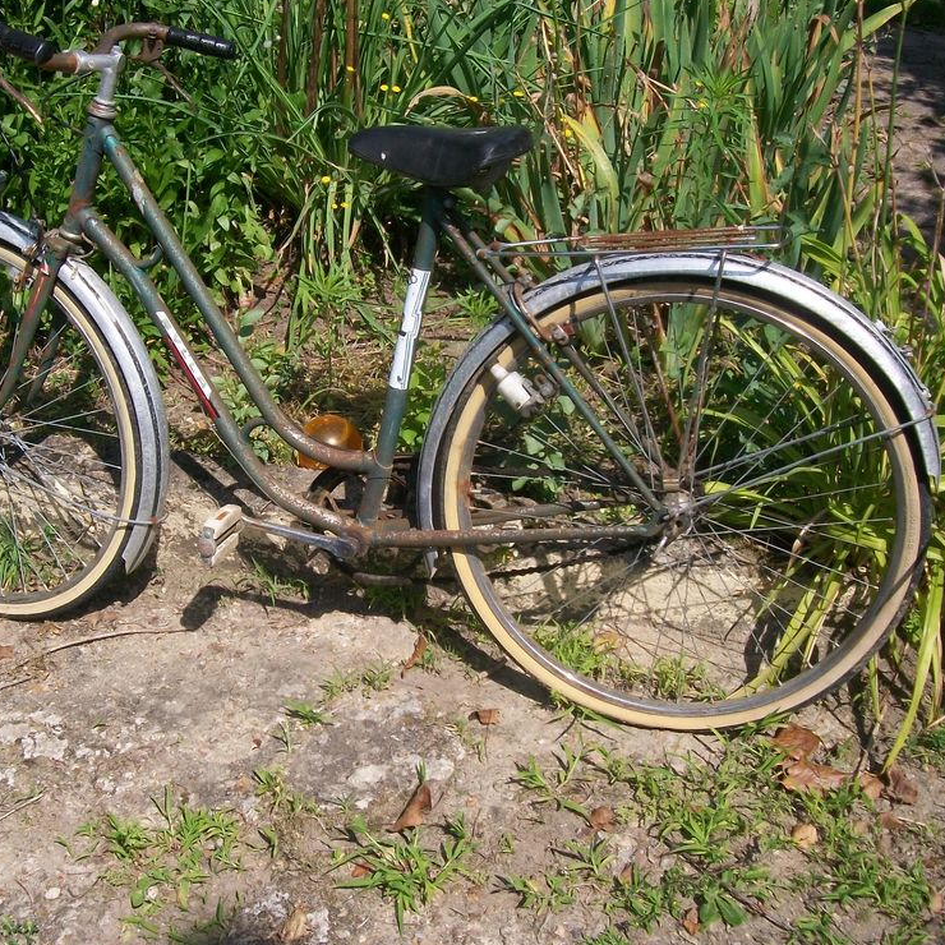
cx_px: 367
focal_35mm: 43
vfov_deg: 39.2
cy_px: 474
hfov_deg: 39.0
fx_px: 1328
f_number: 4.8
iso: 80
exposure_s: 1/500
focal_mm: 6
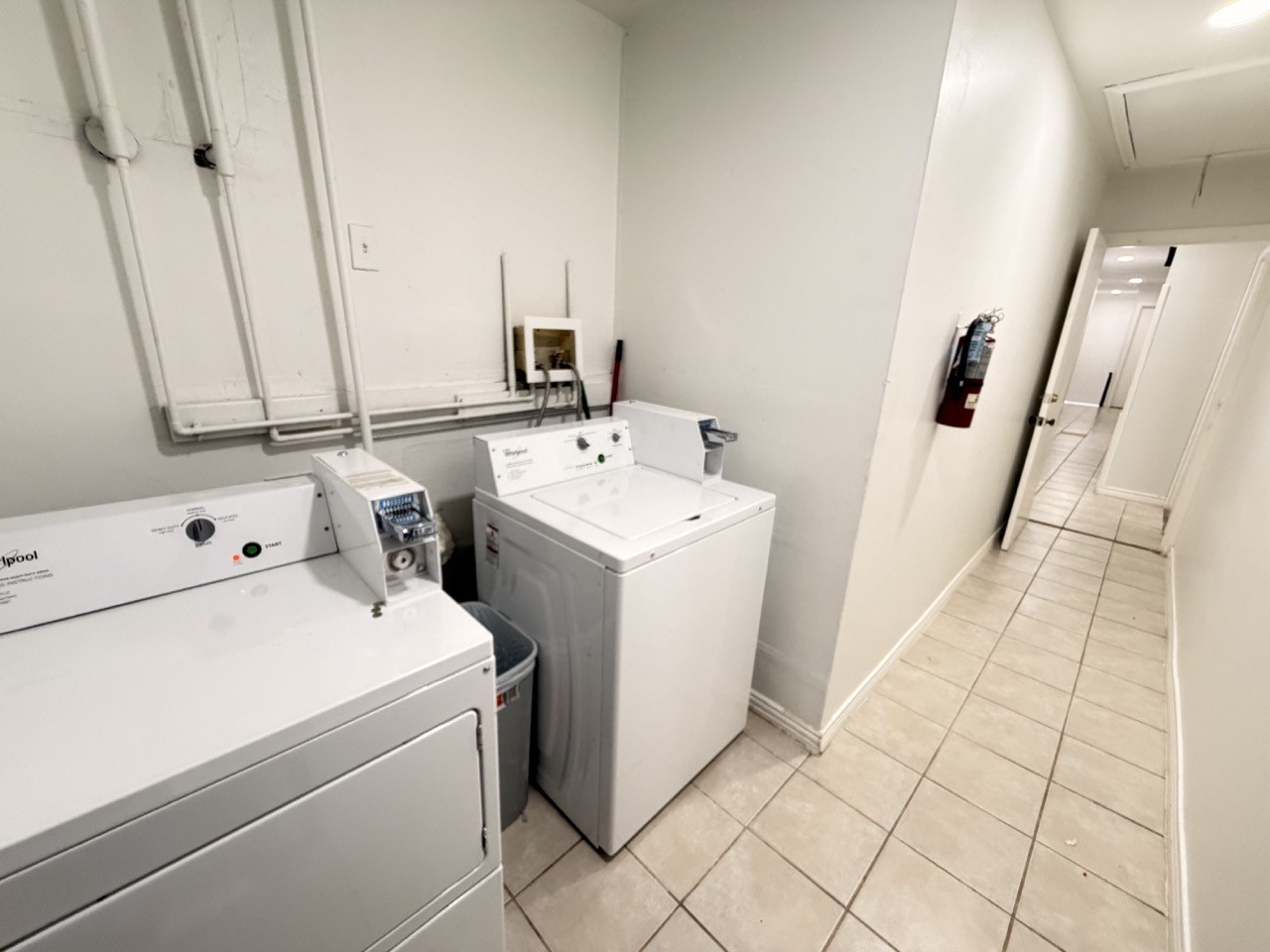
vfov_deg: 85.7
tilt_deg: -16.6
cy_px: 476
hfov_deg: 102.1
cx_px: 635
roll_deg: -3.6
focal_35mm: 14
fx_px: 514
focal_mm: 2.22
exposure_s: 1/60
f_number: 2.2
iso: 400
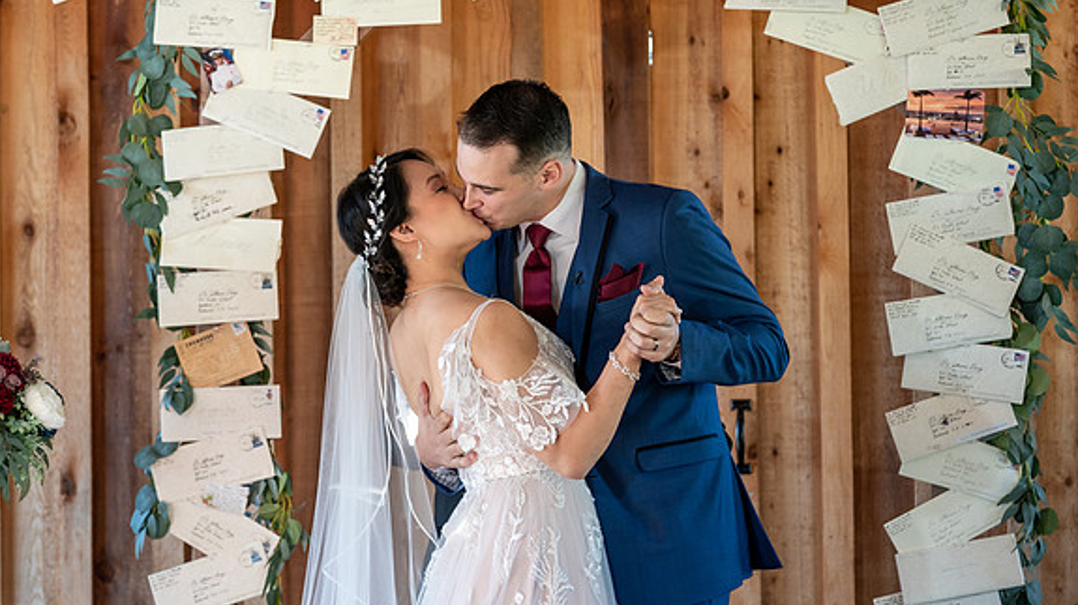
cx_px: 487
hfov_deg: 15.8
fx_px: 3886
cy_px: 273
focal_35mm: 136
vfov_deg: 8.9
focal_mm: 112
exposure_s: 1/200
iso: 2000
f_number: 4
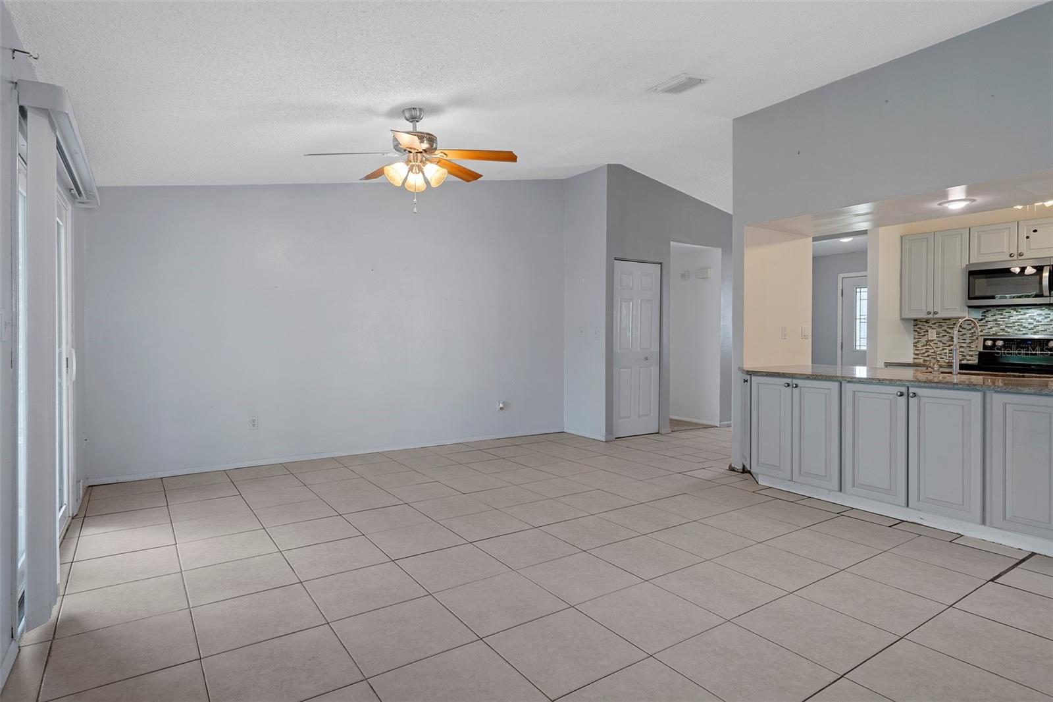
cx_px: 526
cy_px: 351
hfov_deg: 86.9
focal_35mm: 19
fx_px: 556
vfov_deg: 64.5
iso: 320
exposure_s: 1/1.25
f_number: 9
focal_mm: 19
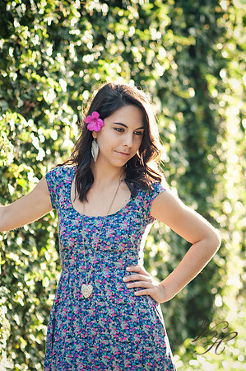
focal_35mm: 85
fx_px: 873
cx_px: 123
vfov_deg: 23.9
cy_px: 186
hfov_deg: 16.0
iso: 200
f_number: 2.5
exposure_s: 1/250
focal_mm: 85
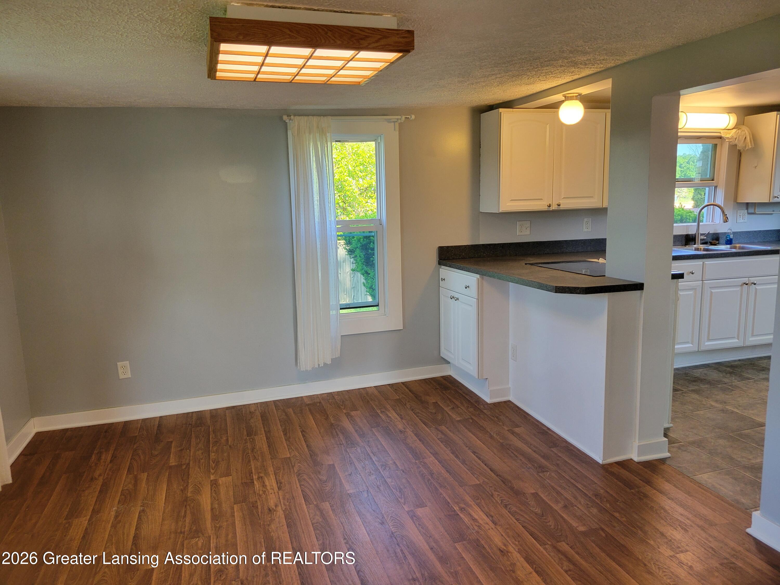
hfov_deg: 67.3
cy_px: 292
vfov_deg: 53.1
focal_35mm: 26
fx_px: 586
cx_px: 390
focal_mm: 5.4
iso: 250
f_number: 1.8
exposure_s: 1/120
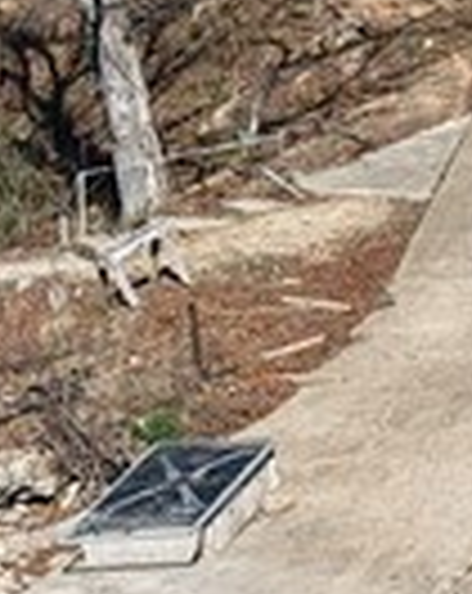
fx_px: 3189
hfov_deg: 8.4
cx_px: 414
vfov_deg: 10.6
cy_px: 360
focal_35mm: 182
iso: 110
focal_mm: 8.67
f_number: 1.8
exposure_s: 1/3200
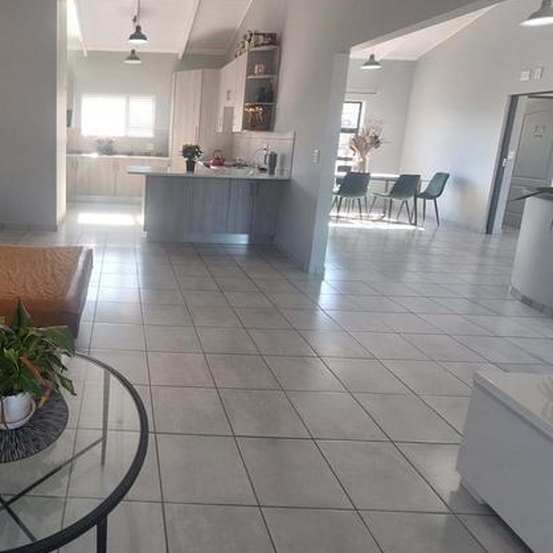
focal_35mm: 22
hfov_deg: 64.2
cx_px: 119
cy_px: 214
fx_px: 398
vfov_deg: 68.7
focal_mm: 1.74
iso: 64
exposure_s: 1/50
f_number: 2.2
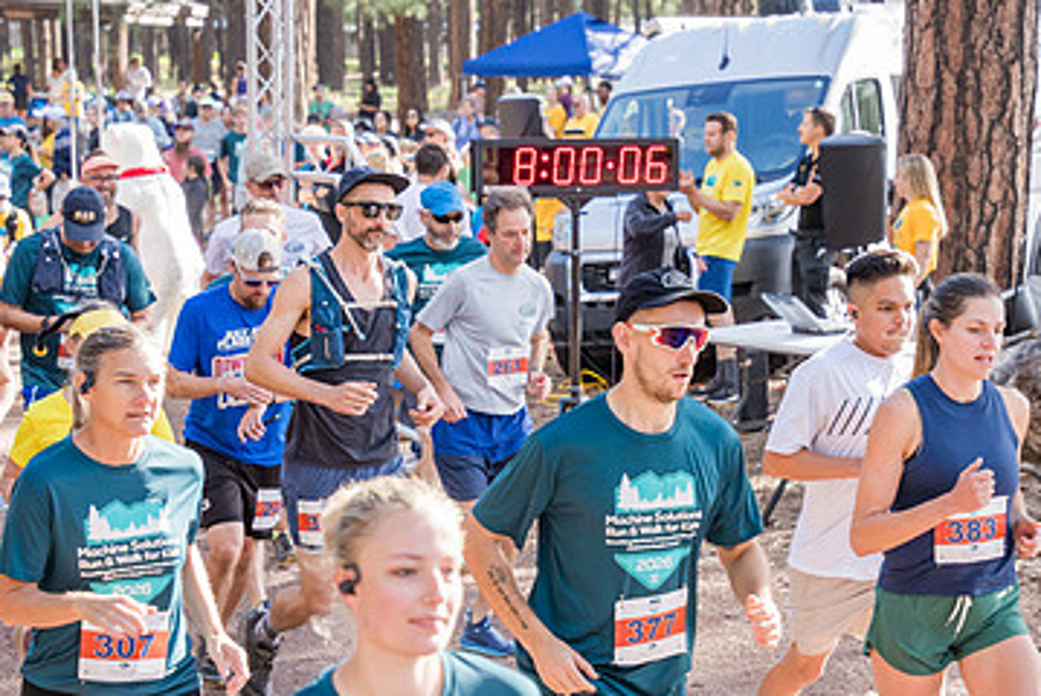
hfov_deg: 18.1
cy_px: 552
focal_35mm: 113
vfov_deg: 12.1
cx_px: 612
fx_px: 3270
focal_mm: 70
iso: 800
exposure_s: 1/500
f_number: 5
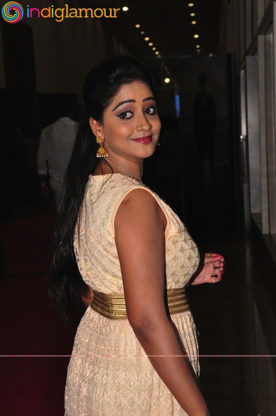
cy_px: 208
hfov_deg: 14.7
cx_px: 138
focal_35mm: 93
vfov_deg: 21.9
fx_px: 1072
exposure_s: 1/125
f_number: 7.1
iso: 3200
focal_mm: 62
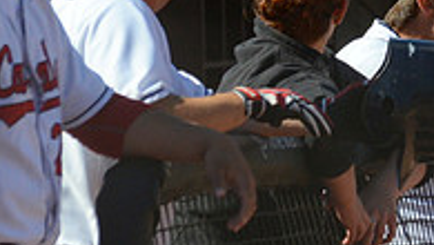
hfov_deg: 3.2
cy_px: -27
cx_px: 479
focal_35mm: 676
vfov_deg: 1.8
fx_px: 7780
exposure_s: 1/8000
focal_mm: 145
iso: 1000
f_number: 4.8
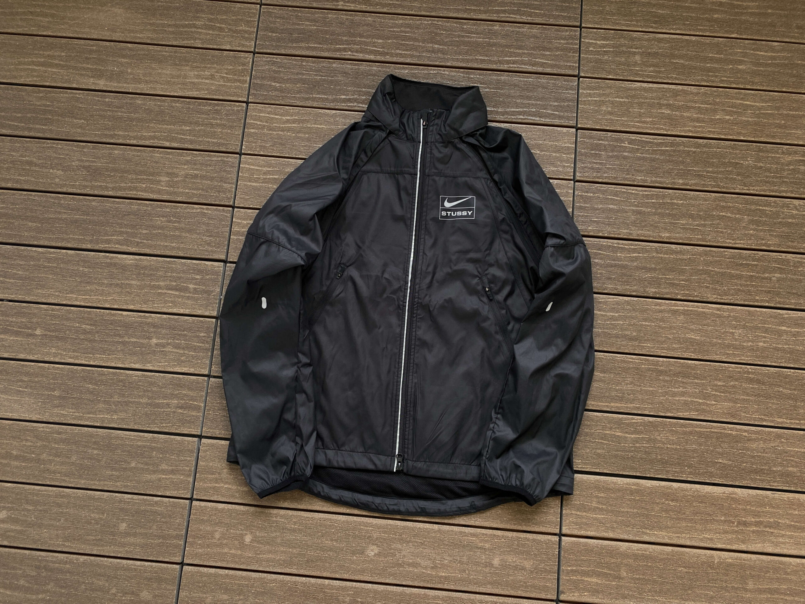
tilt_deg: -80.6
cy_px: 302
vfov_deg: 53.1
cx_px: 402
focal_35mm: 26
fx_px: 605
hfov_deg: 67.3
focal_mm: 4.25
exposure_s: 1/102
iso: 125
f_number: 1.8
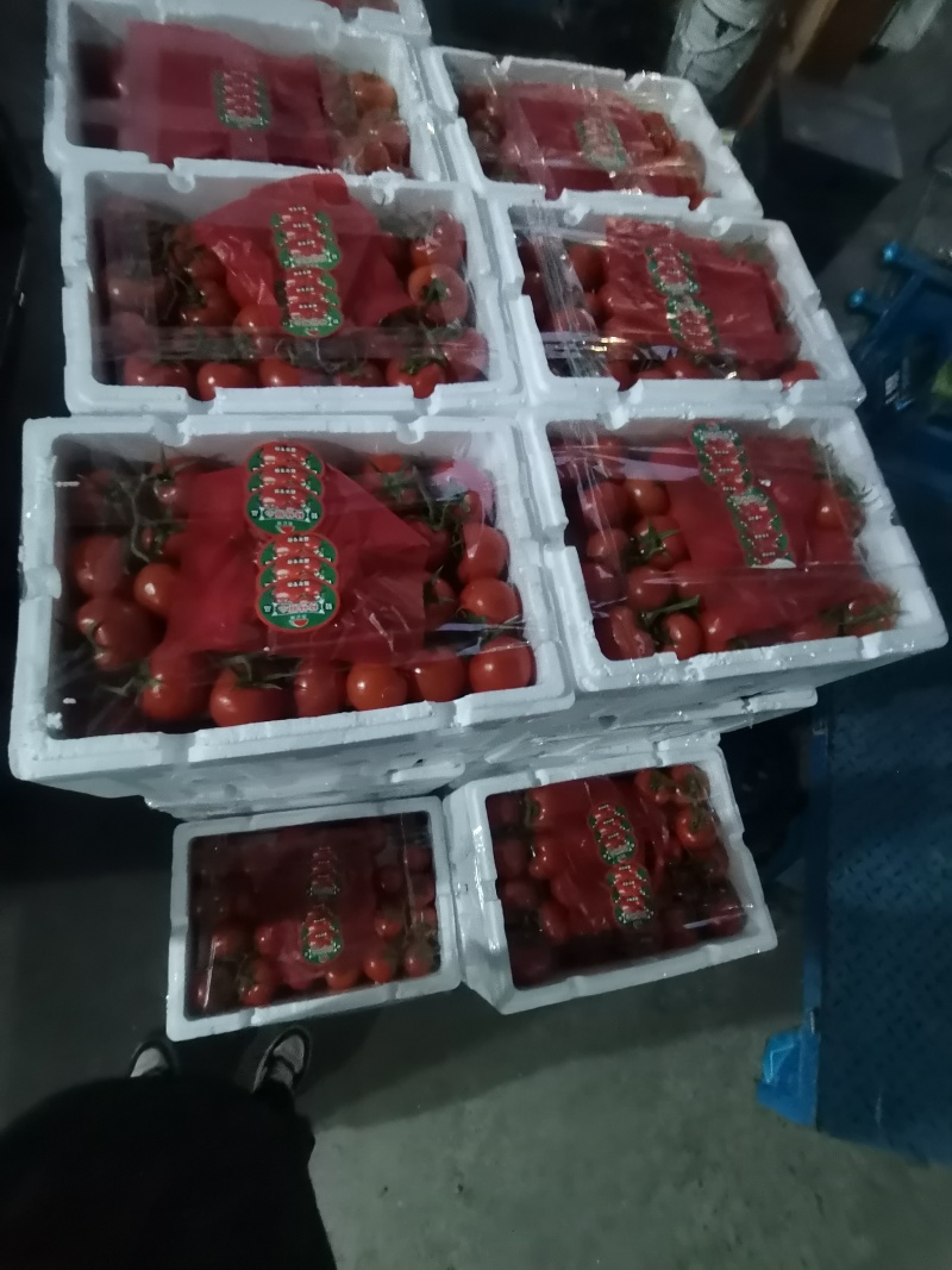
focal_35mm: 17
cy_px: 635
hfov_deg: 74.7
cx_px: 476
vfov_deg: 91.0
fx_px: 623
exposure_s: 1/18
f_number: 2.4
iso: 1000
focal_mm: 1.78
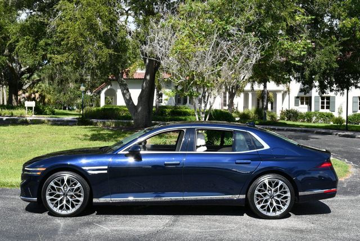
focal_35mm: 48
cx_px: 180
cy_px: 120
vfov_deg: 28.1
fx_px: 480
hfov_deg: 41.1
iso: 140
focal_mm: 24
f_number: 8
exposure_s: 1/250
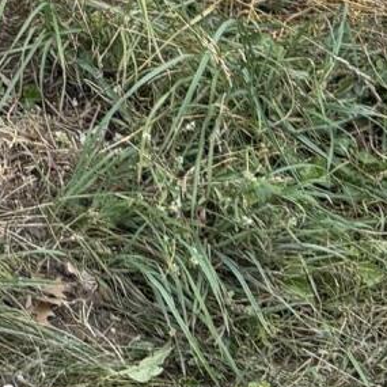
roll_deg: -0.9
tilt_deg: -12.2
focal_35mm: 149
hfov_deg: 11.5
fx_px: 1885
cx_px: -56
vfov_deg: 10.1
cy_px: -565
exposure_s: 1/1250
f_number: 1.78
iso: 80
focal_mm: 6.76
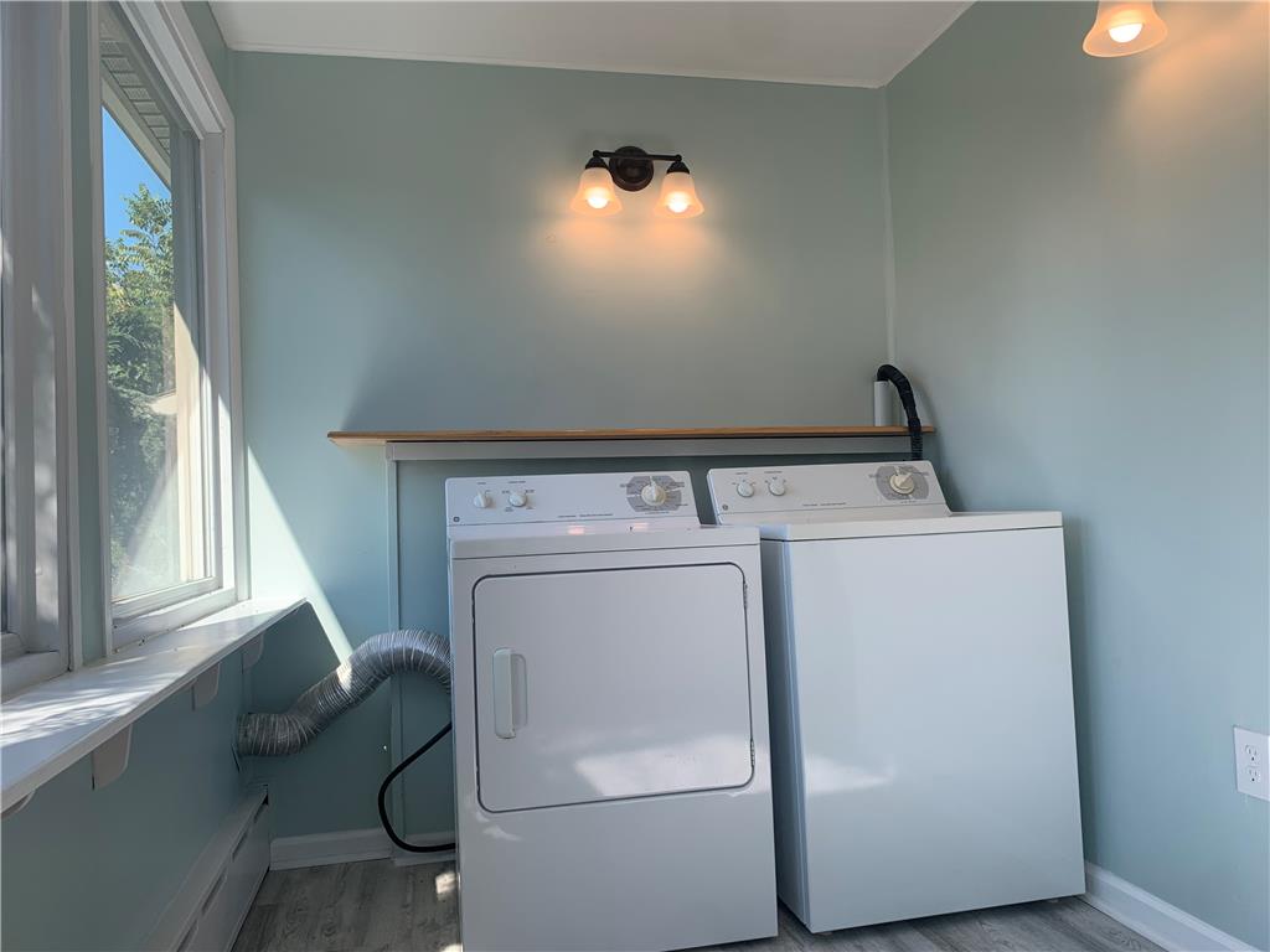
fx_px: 954
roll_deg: +1.6
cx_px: 635
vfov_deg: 53.1
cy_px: 476
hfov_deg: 67.3
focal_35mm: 26
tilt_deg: +0.2
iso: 25
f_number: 1.8
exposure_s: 1/378
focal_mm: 4.25
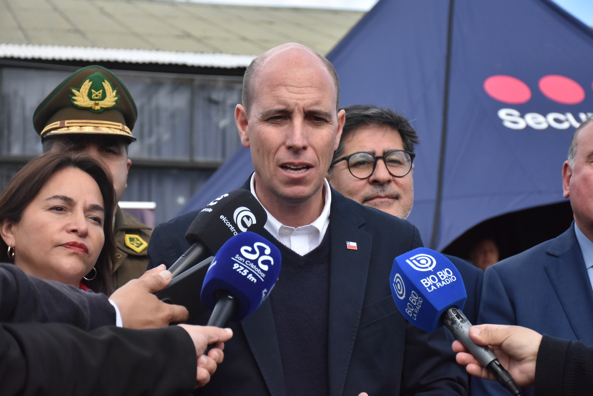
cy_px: 198
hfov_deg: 24.2
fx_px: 1384
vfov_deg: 16.3
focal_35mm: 84
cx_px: 296
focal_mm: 56
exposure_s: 1/5000
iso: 1250
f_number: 5.6
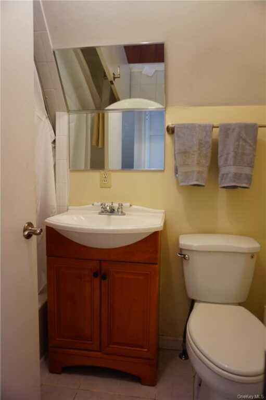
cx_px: 133
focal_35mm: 24
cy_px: 200
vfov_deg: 73.8
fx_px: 266
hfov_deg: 53.1
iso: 100
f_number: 3.5
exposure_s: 1/8
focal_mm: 16
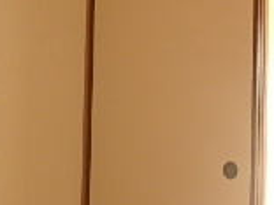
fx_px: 681
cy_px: 109
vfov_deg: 17.2
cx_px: 246
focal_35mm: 86
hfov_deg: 22.2
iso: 200
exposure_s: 1/40
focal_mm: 3.7
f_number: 3.5
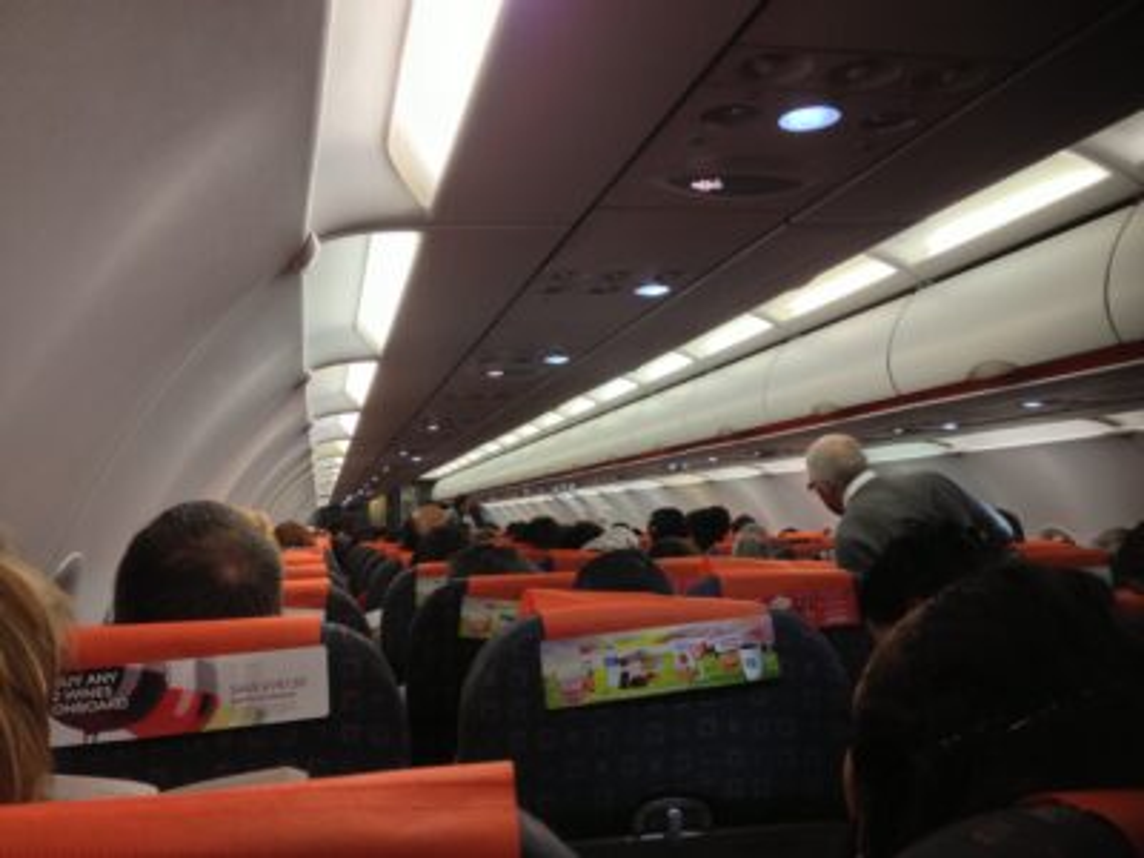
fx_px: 1157
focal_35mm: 35
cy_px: 429
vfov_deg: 40.7
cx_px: 572
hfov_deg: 52.6
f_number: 2.4
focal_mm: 4.28
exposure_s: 1/20
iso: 100
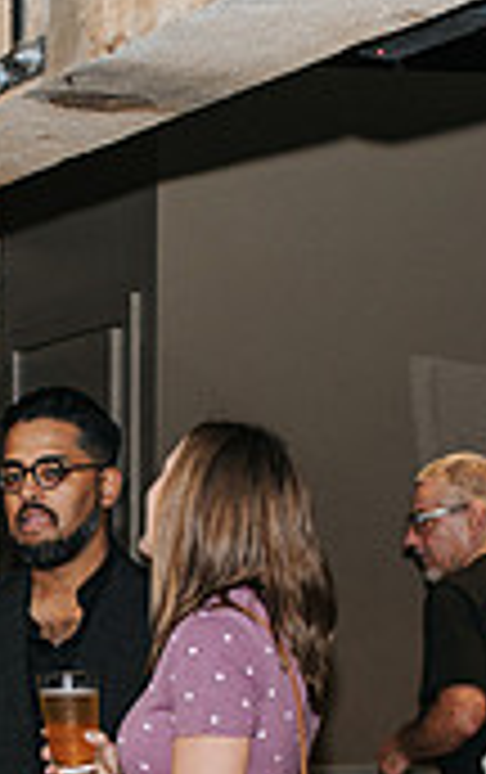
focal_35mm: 140
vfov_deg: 14.6
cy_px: 860
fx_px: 2957
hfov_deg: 9.2
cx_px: -155
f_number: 2.8
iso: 800
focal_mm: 35
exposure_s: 1/200
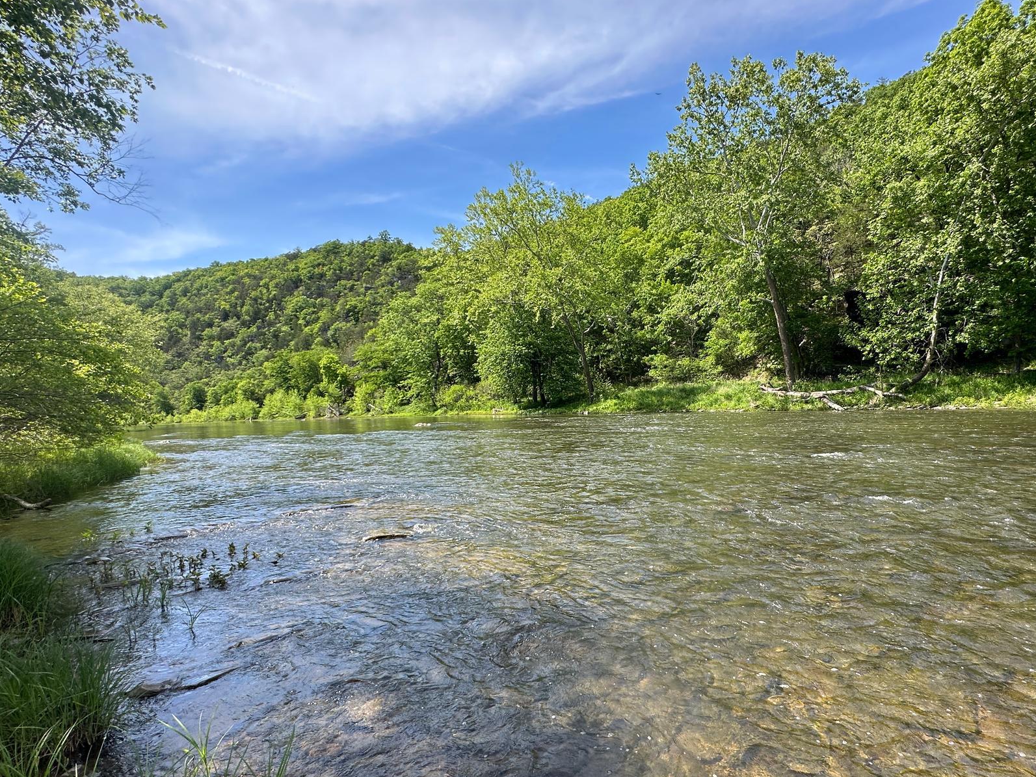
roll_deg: +3.7
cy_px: 425
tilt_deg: -2.5
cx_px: 562
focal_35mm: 18
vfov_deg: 71.4
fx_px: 539
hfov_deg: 87.6
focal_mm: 2.22
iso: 40
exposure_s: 1/460
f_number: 2.2
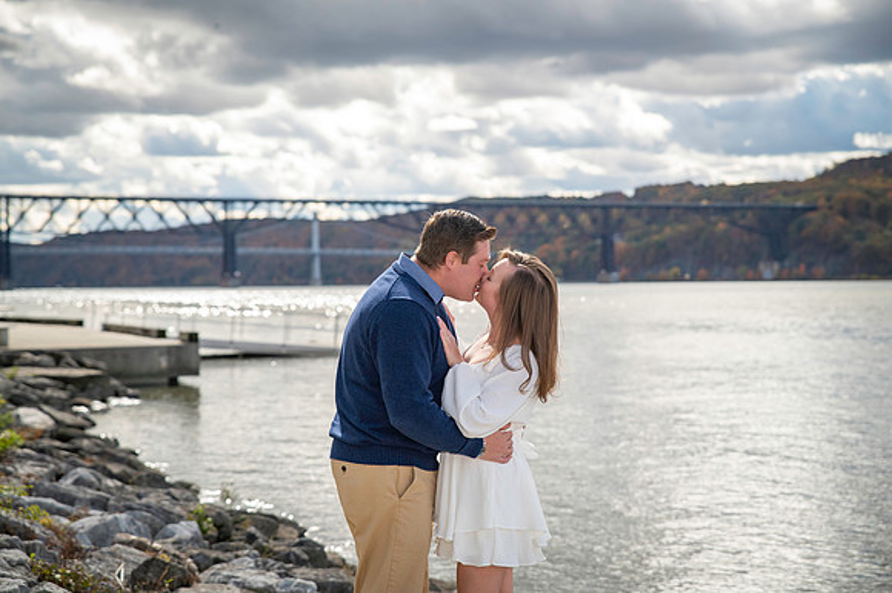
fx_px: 1780
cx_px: 446
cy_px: 296
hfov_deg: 28.1
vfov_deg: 18.9
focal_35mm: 72
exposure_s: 1/8000
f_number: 3.5
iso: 1250
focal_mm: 70
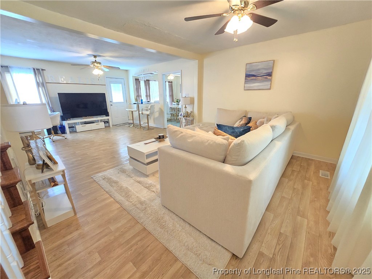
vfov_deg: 89.9
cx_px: 186
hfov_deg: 106.2
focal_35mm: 13
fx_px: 140
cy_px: 140
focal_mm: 2.2
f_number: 2.2
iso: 640
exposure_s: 1/60
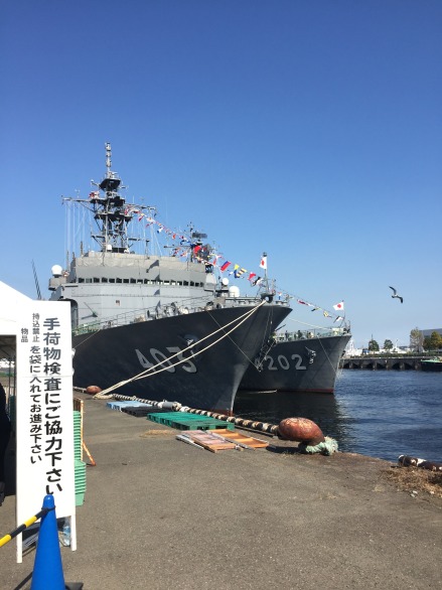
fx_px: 494
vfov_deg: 61.7
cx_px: 221
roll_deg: +2.4
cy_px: 295
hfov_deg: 48.2
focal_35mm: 29
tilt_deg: +8.2
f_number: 2.2
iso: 32
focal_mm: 4.15
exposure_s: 1/1799
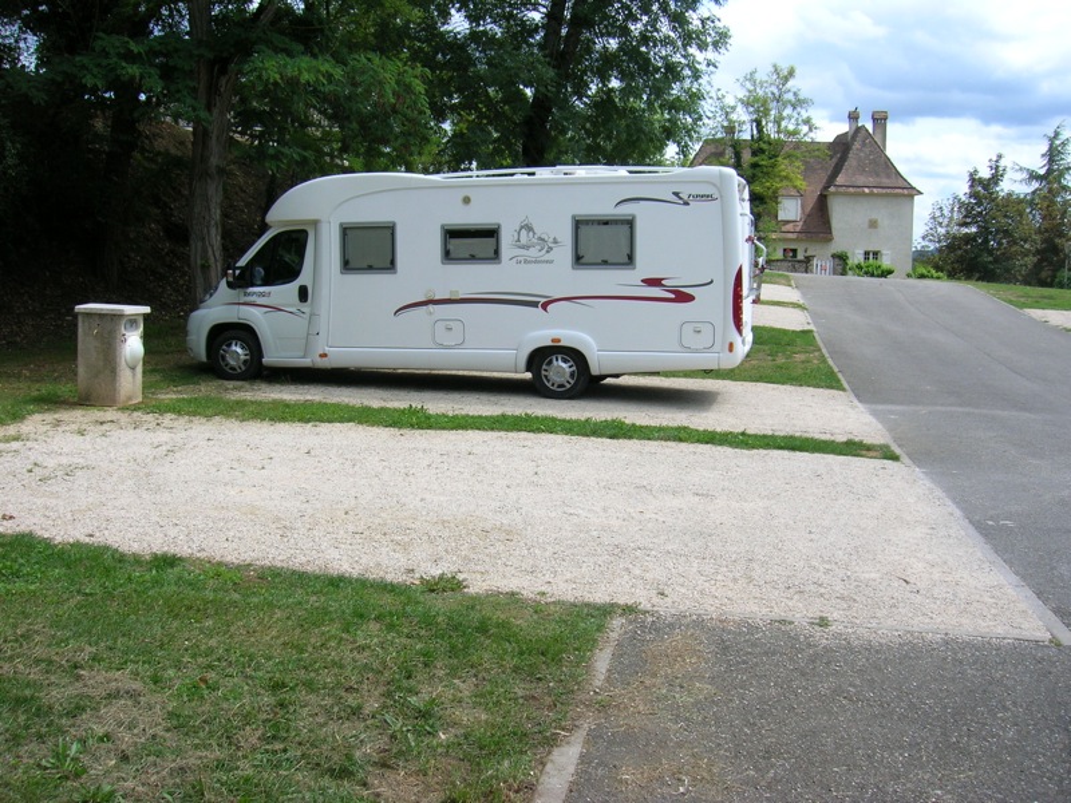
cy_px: 402
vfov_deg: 41.8
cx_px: 536
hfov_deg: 54.0
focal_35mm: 34
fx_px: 1052
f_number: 4.9
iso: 50
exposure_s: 1/240
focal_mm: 5.7
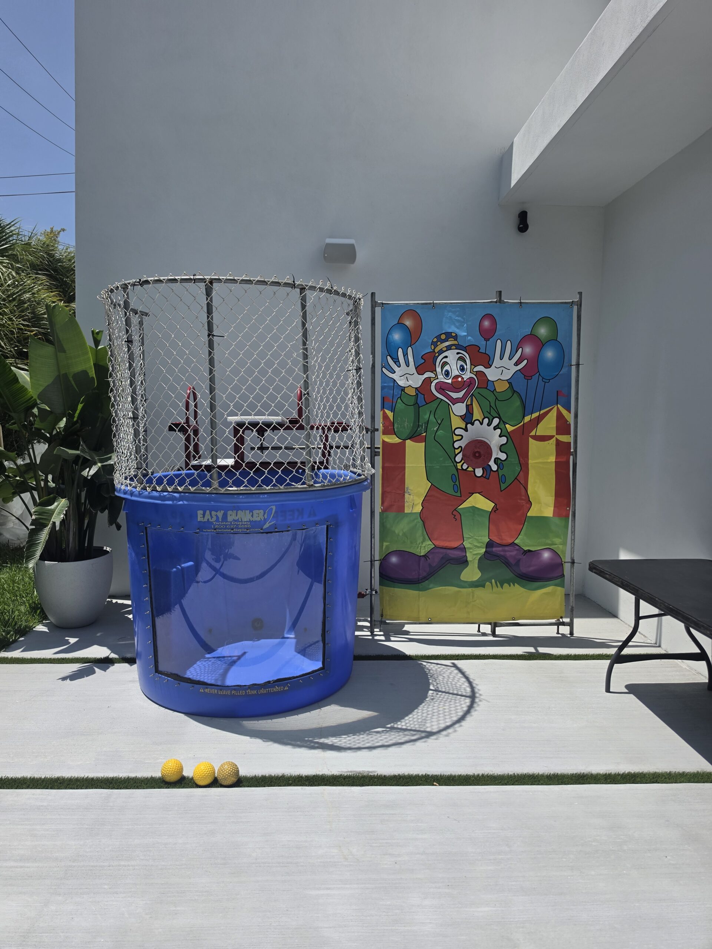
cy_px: 474
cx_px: 356
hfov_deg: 58.9
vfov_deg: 73.9
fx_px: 631
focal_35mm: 23
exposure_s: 1/7939
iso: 32
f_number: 1.4
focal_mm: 6.5
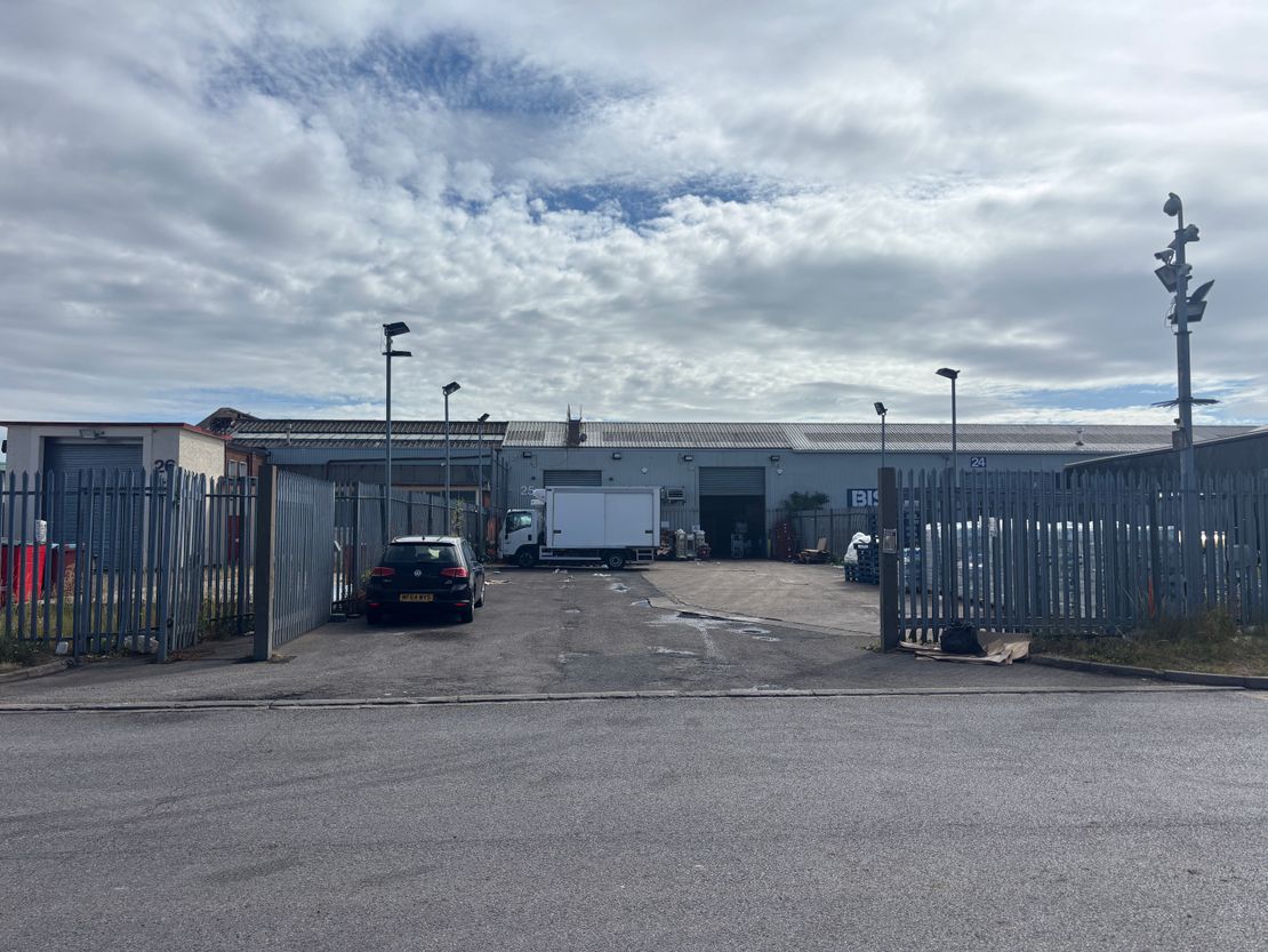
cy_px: 476
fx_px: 953
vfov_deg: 53.1
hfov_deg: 67.3
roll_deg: +0.0
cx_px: 634
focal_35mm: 26
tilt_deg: +2.5
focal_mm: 5.96
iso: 50
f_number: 1.6
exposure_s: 1/9901
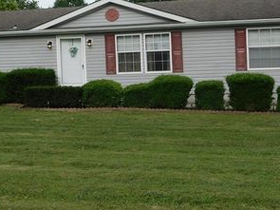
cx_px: 138
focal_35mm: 61
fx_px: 493
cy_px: 57
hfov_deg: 31.7
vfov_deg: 23.8
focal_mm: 6.3
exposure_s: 1/800
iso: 125
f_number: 3.5
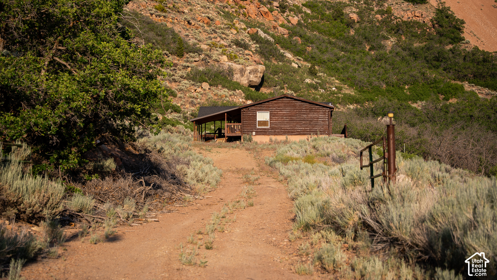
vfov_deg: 17.9
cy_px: 140
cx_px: 248
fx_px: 885
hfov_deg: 31.4
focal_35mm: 67
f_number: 2.8
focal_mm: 64.1
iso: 40
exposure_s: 1/800
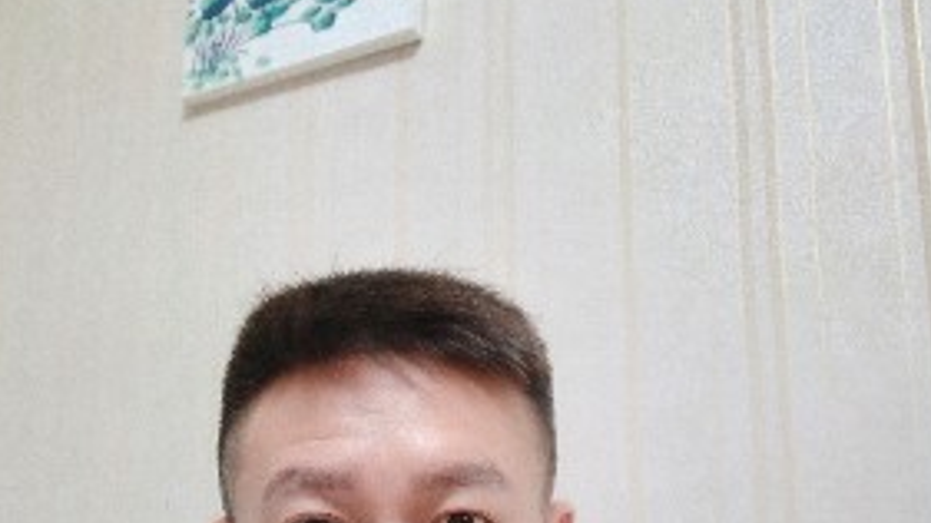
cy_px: 457
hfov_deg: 45.5
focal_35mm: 45
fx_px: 1111
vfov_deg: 25.8
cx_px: 467
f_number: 2
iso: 348
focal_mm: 3.87
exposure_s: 1/33.3
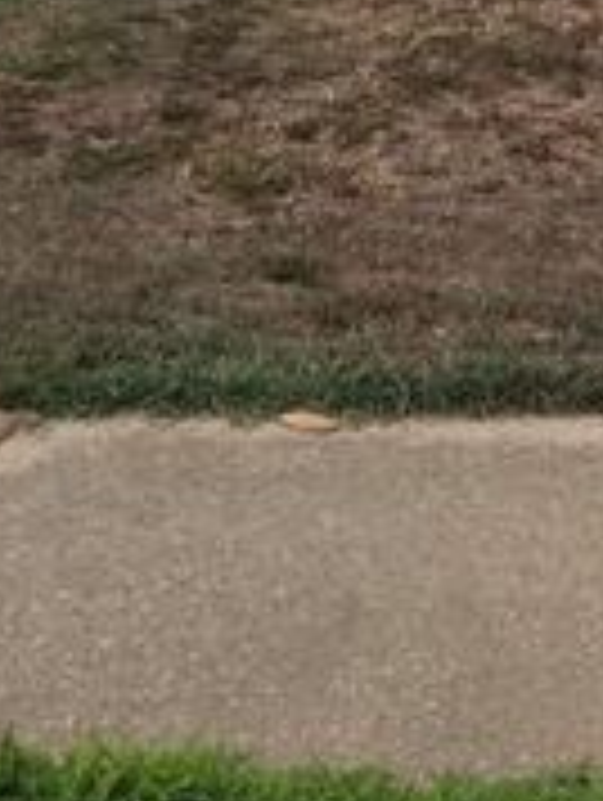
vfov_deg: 20.8
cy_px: -227
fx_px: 1993
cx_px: 477
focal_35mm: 86
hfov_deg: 17.1
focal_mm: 5.4
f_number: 1.8
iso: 20
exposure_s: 1/1114
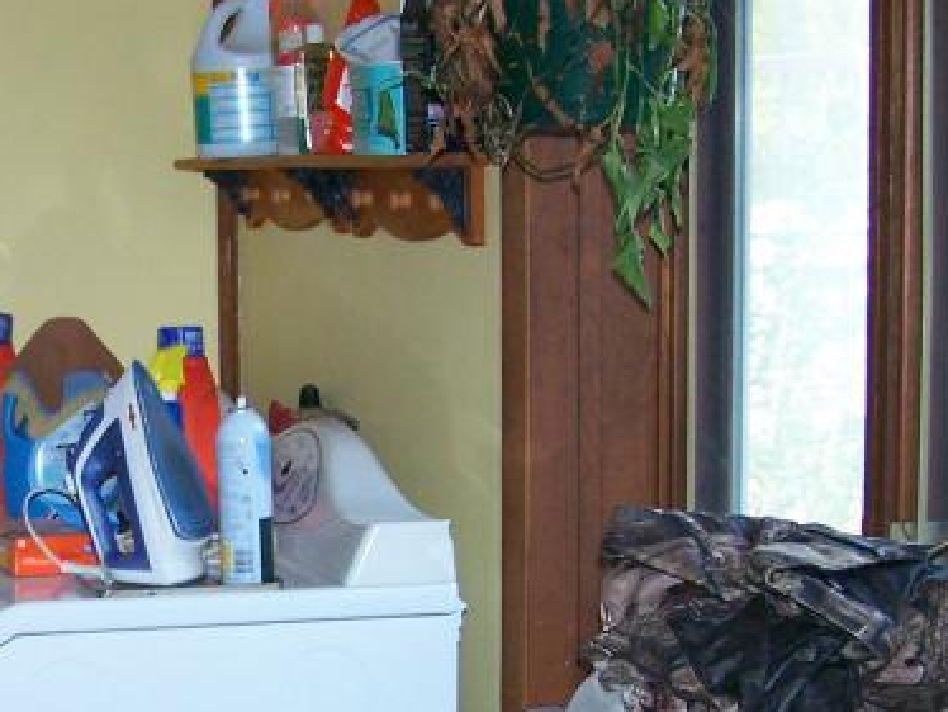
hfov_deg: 18.5
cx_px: 76
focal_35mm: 104
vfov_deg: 14.1
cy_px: 601
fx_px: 2850
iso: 160
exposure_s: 1/60
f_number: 2.8
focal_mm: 6.3
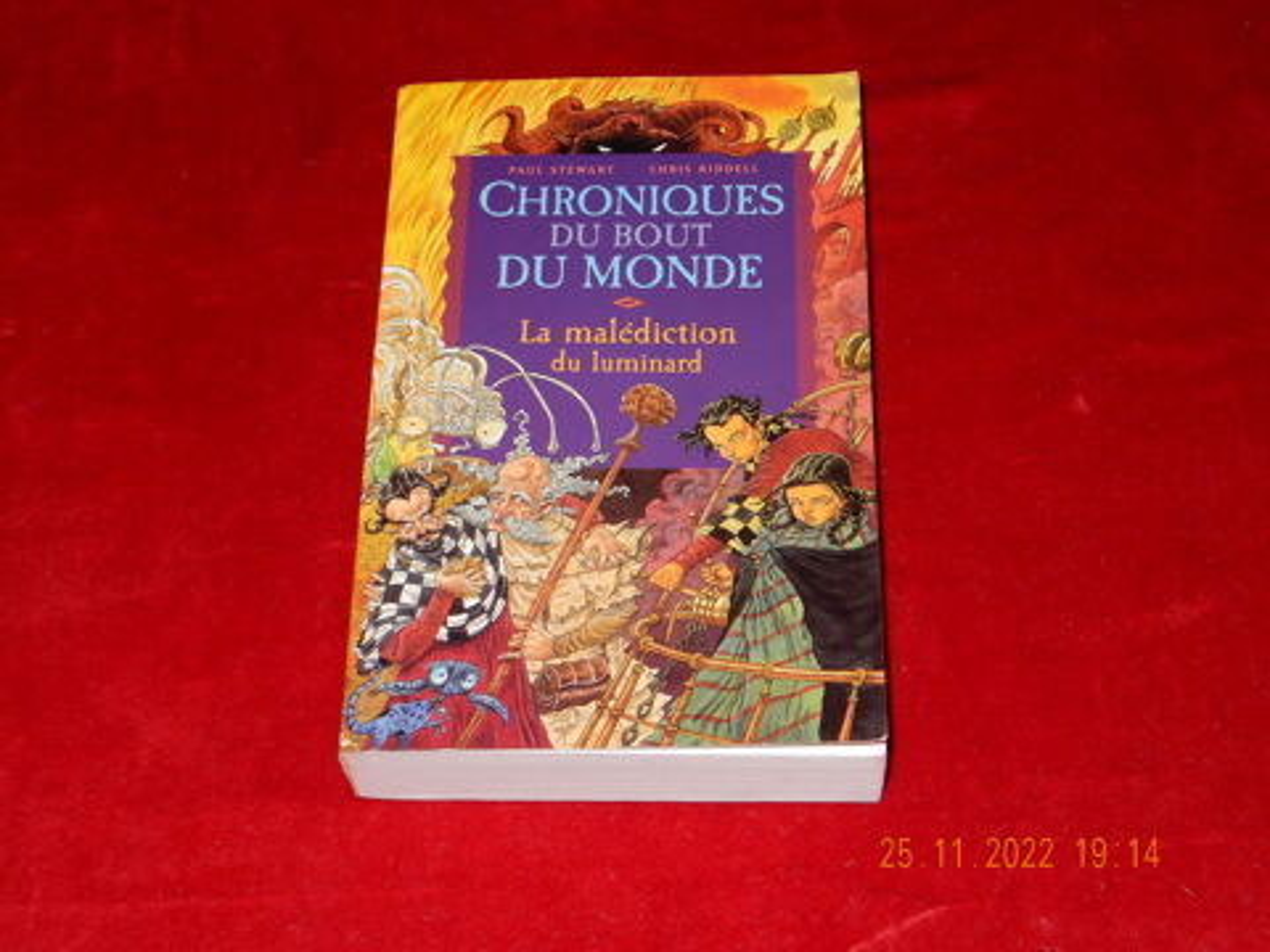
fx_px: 2201
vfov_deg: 24.4
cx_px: 635
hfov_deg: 32.2
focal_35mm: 60
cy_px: 476
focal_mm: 10.7
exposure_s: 1/30
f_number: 4.5
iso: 200
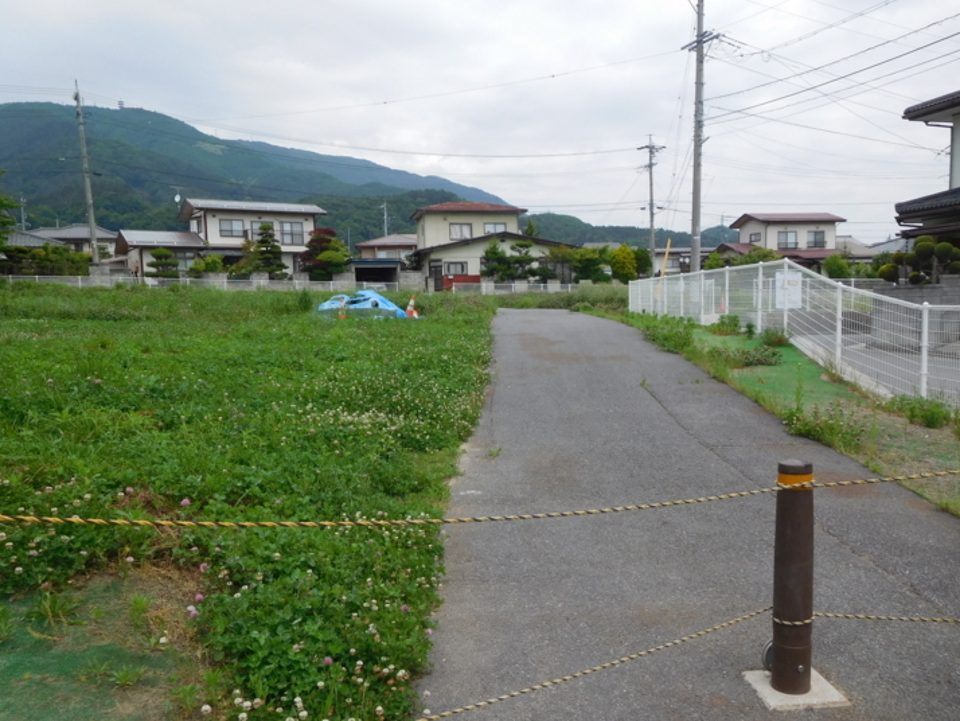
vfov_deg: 49.7
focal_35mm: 28
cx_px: 519
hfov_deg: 63.3
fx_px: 777
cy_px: 401
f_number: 3.4
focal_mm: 4.5
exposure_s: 1/1000
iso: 125
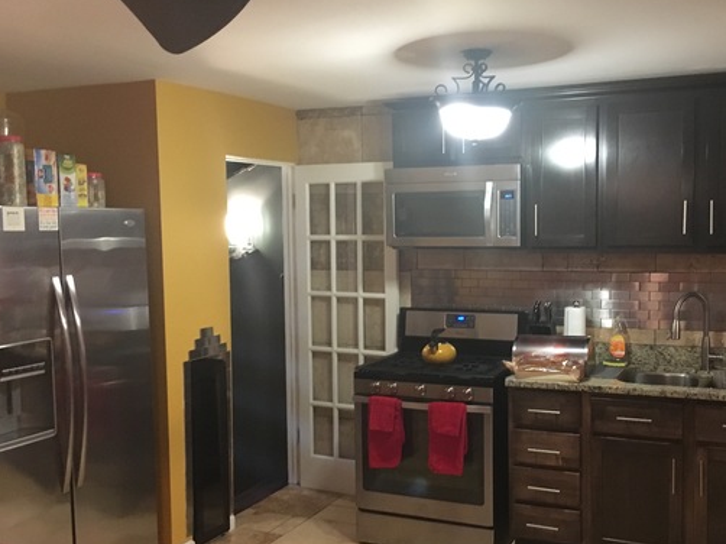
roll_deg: +0.6
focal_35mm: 37
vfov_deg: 38.6
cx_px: 440
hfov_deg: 49.8
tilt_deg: -6.1
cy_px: 292
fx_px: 776
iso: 320
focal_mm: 4.15
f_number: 2.2
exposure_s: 1/15
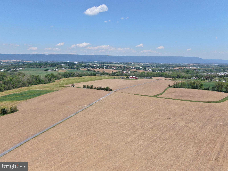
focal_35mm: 26
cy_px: 86
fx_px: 171
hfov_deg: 67.3
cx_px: 114
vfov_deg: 53.1
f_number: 2.9
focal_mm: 4.68
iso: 100
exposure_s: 1/1250
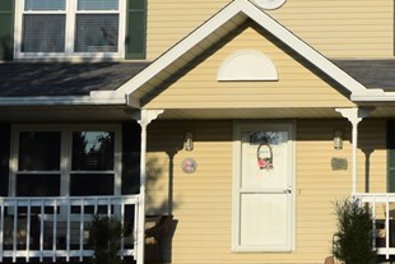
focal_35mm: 126
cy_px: 32
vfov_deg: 10.8
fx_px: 1383
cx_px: 477
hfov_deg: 15.6
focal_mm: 24
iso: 200
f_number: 10
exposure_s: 1/400
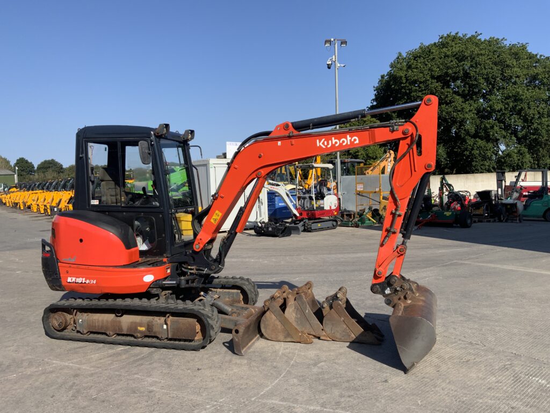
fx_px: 461
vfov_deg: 48.2
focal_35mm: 29
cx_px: 275
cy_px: 206
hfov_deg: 61.7
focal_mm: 3
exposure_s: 1/1848
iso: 16
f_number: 1.8
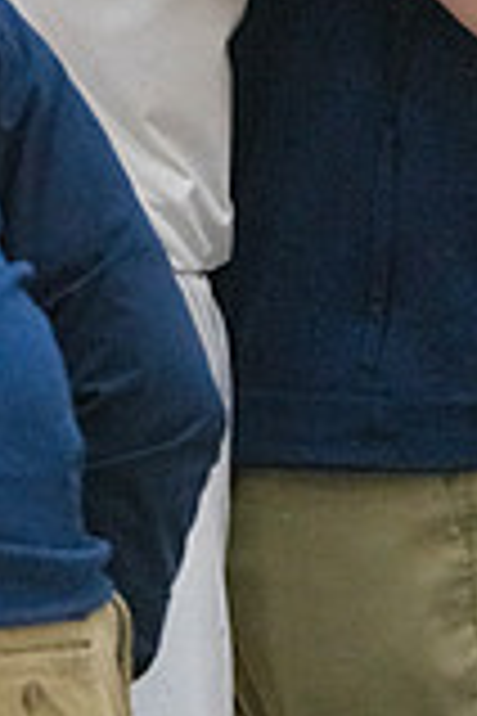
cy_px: -167
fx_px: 7035
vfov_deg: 5.8
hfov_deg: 3.9
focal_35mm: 354
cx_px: 162
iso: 8000
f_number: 5
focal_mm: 125
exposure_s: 1/1000
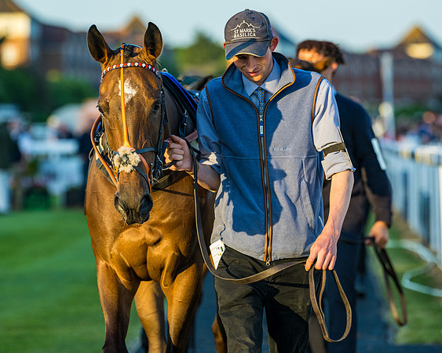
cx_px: 225
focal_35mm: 240
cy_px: 155
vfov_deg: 6.5
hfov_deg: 8.1
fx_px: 3132
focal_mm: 175
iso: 400
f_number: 4
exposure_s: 1/640
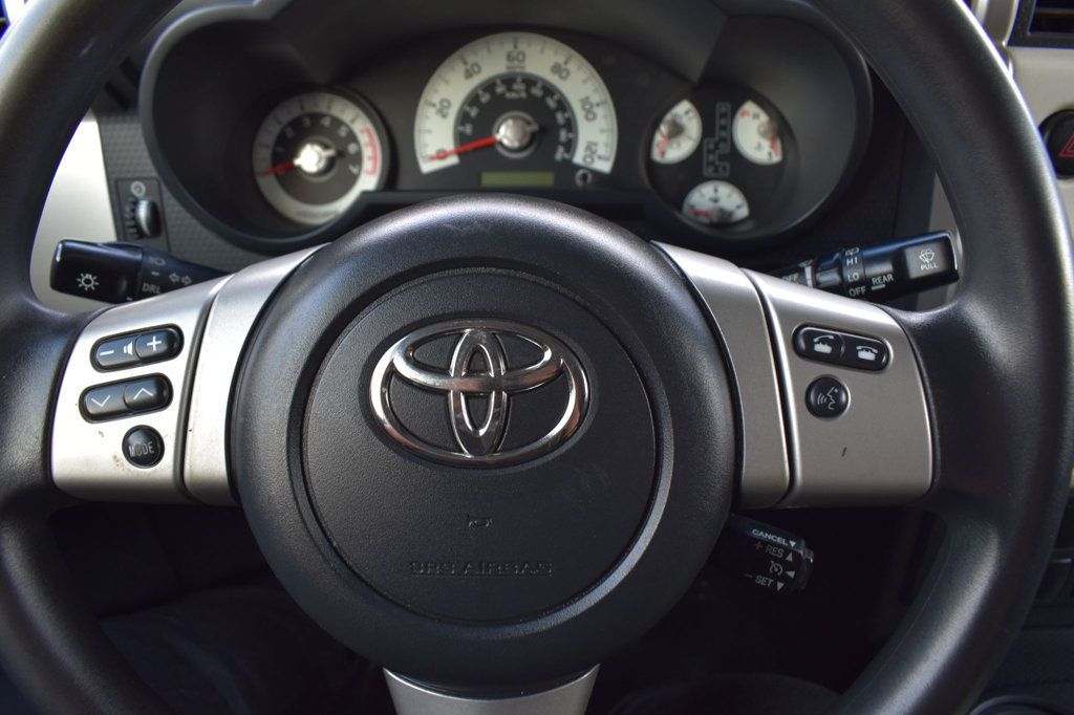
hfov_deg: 67.4
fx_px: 805
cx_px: 537
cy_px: 358
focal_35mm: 27
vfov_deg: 47.9
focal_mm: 18
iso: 400
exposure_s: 1/25
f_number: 7.1
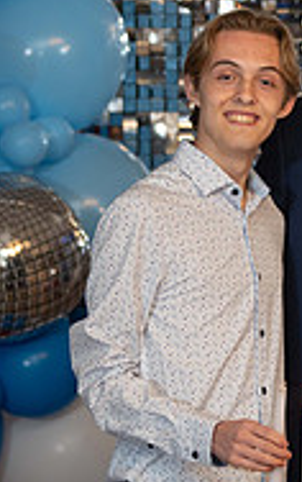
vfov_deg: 7.4
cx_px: 550
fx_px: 3715
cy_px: 219
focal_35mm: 283
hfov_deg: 4.6
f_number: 2.8
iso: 800
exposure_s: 1/125
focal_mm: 90
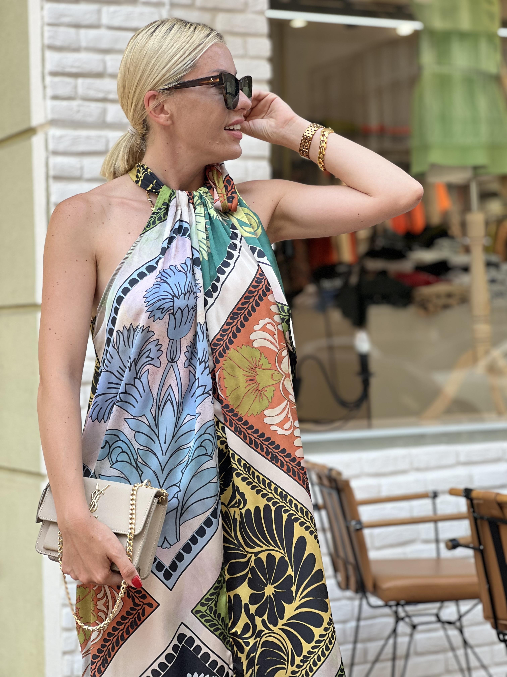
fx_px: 1504
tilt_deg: +1.8
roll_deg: +1.7
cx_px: 254
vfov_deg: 25.3
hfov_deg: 19.1
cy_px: 338
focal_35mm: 77
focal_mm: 9
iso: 40
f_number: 2.8
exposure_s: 1/121
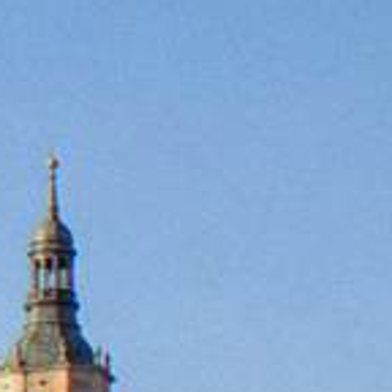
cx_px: -931
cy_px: 691
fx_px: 6368
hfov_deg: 3.4
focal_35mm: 497
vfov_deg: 3.5
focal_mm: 70
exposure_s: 1/250
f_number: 9
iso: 320
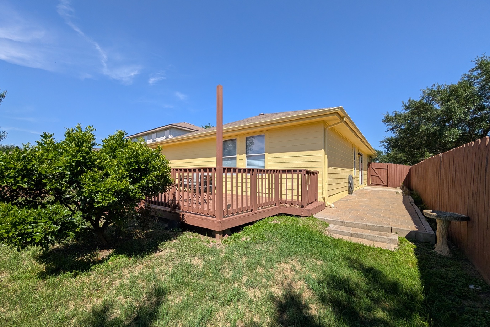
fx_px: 177
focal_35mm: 13
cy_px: 170
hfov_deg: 108.3
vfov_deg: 85.4
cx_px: 241
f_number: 1.7
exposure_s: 1/4505
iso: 46
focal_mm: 2.02
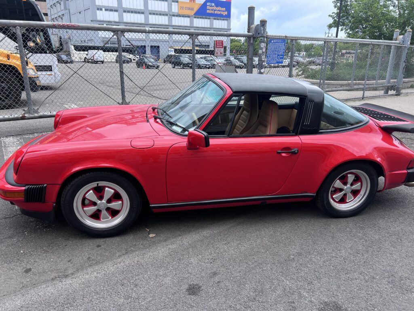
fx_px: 311
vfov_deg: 53.1
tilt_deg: -18.3
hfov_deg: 67.3
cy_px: 156
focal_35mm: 26
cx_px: 207
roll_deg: +0.2
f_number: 1.5
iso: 50
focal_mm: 5.7
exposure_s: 1/1000
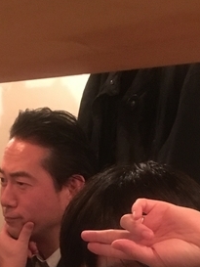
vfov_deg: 22.3
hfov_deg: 17.2
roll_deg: -2.6
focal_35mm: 85
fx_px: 654
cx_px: 25
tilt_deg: -9.9
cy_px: 257
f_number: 2.2
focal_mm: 4.15
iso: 640
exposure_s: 1/15
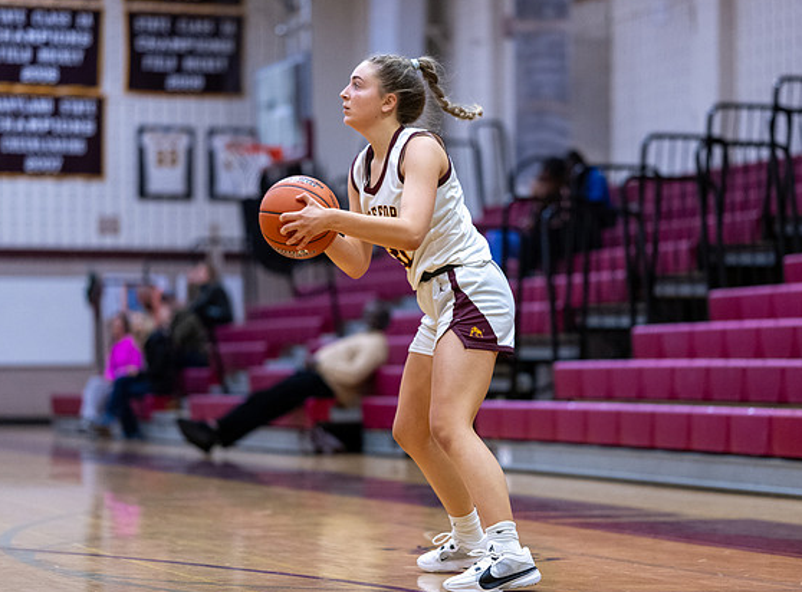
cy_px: 288
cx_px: 407
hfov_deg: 17.2
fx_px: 2650
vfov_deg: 12.8
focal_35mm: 115
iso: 1800
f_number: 1.8
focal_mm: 85
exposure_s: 1/1250
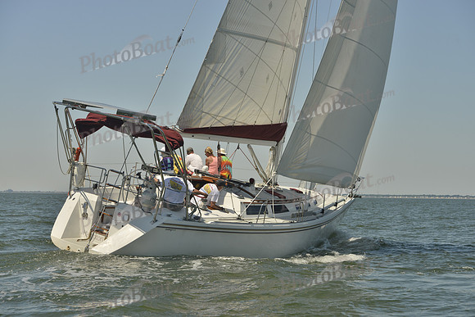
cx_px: 238
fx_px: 924
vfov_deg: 19.5
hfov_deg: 28.8
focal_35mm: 70
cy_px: 158
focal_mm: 70
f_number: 7.1
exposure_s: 1/640
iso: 200
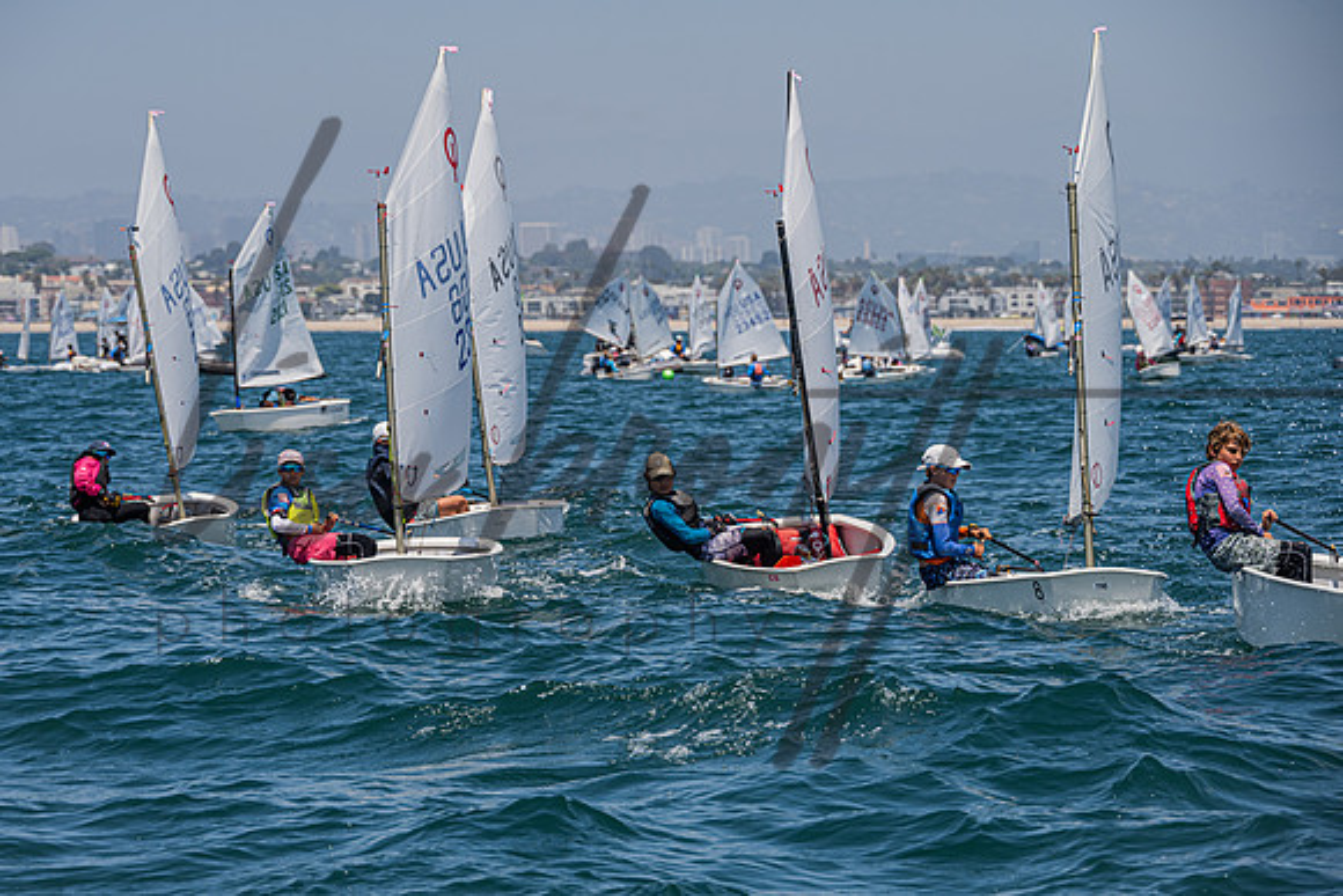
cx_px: 589
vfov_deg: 8.6
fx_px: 5992
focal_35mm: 161
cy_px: 495
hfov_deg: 12.8
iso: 250
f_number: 7.1
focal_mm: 140
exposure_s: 1/1000
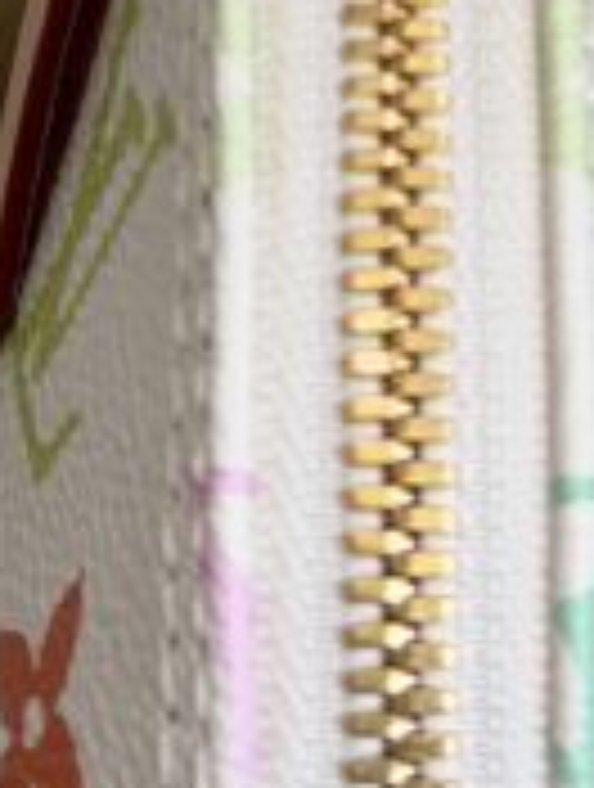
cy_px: -910
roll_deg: -1.3
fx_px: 4992
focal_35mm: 219
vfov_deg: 8.4
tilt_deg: -9.4
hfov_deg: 6.8
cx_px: 252
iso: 64
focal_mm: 6.76
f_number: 1.78
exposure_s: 1/120
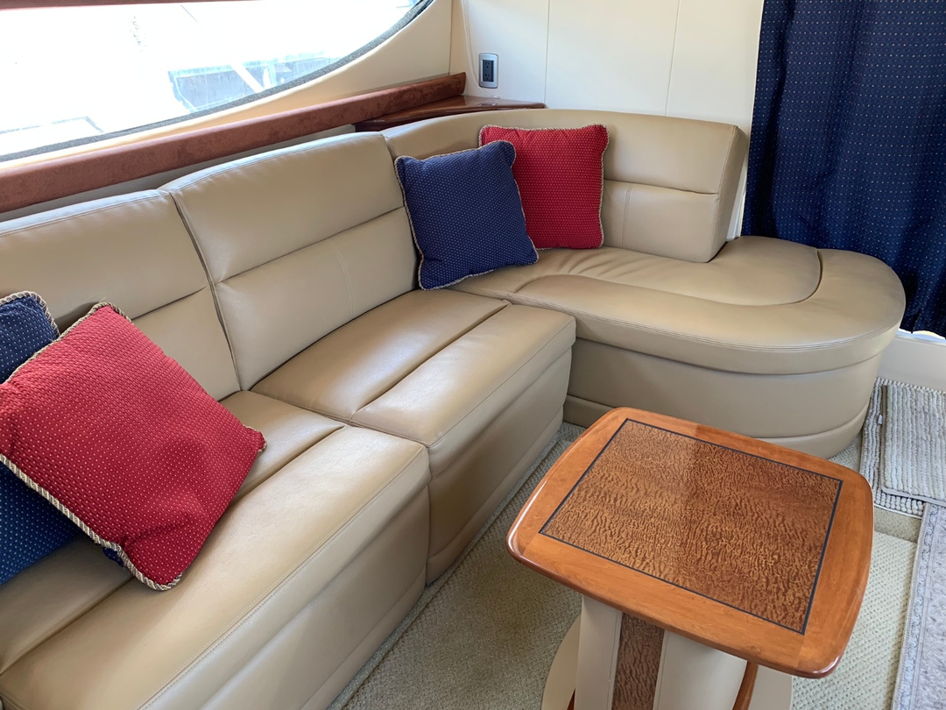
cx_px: 473
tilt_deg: -27.1
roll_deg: +0.2
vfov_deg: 53.1
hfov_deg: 67.3
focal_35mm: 26
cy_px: 355
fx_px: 711
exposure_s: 1/60
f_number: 1.8
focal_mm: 4.25
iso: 125
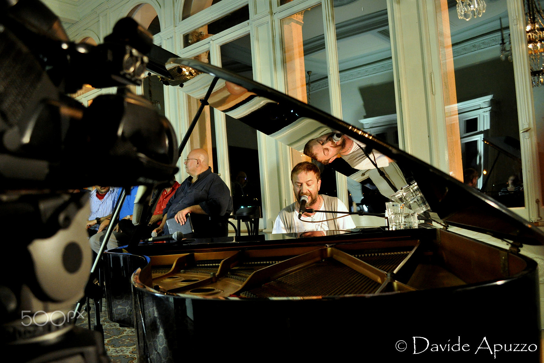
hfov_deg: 67.3
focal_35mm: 27
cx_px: 272
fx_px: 408
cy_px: 182
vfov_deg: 48.0
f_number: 3.5
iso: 1250
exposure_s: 1/40
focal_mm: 18
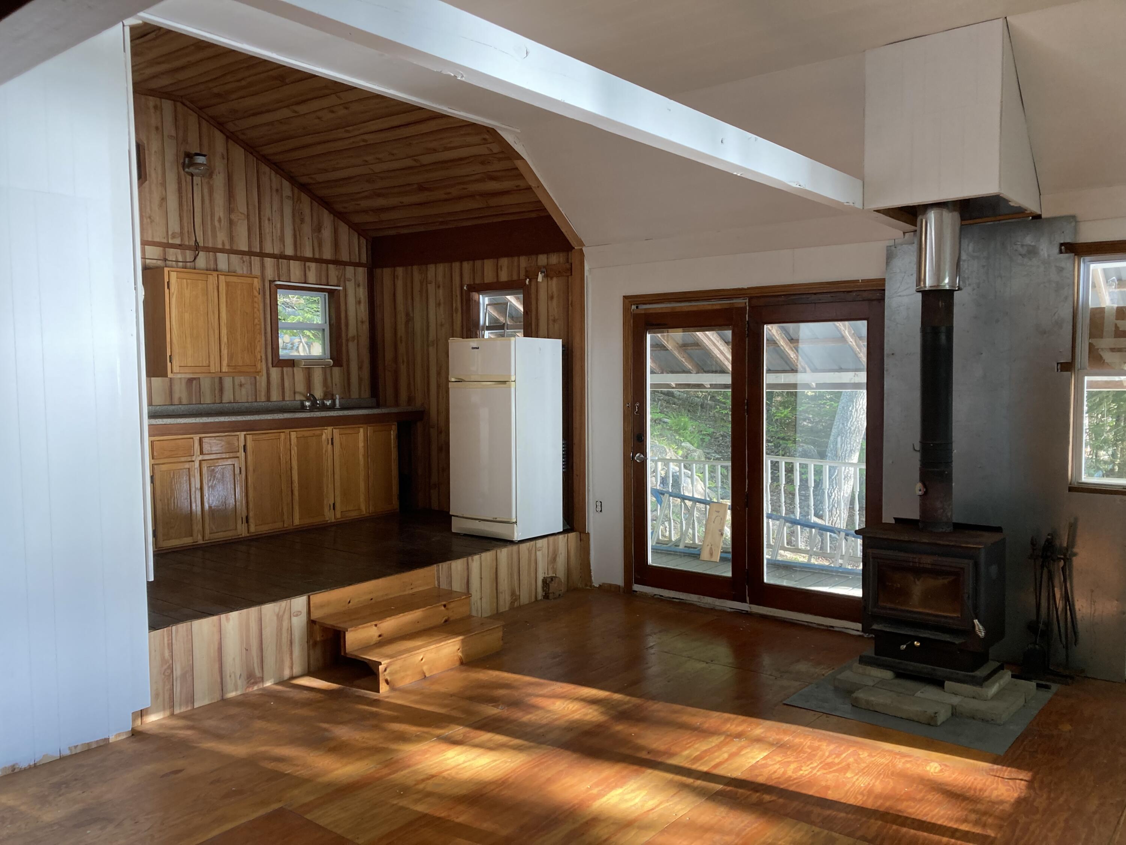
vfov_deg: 49.7
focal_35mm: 28
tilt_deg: -1.6
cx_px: 563
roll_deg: +0.2
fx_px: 911
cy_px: 422
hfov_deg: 63.4
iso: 80
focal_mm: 3.99
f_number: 1.8
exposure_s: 1/86
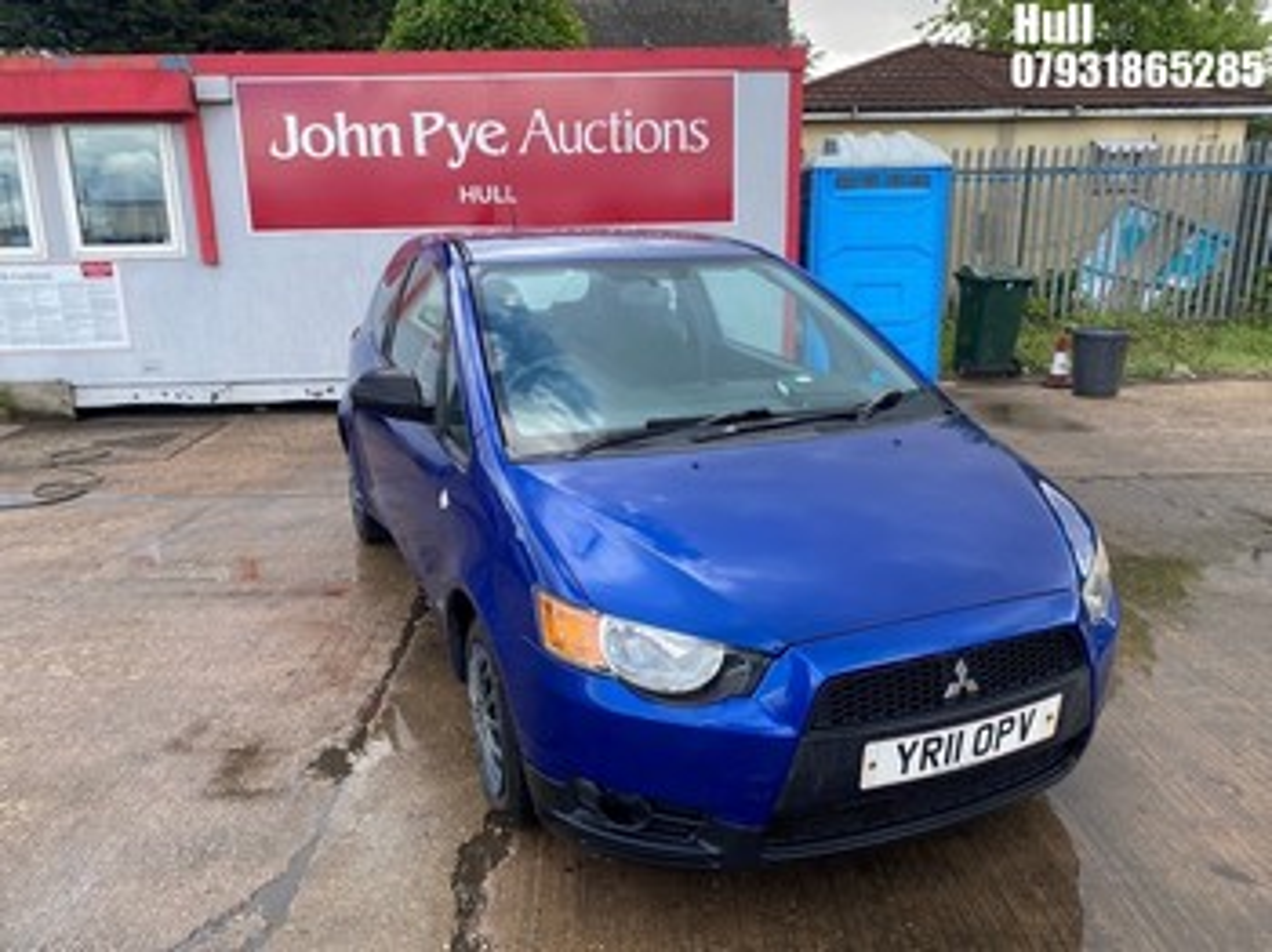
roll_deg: +1.6
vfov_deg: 53.0
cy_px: 476
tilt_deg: -14.5
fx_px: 955
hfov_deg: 67.3
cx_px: 636
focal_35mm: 26
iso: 32
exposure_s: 1/573
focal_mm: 4.25
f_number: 1.8
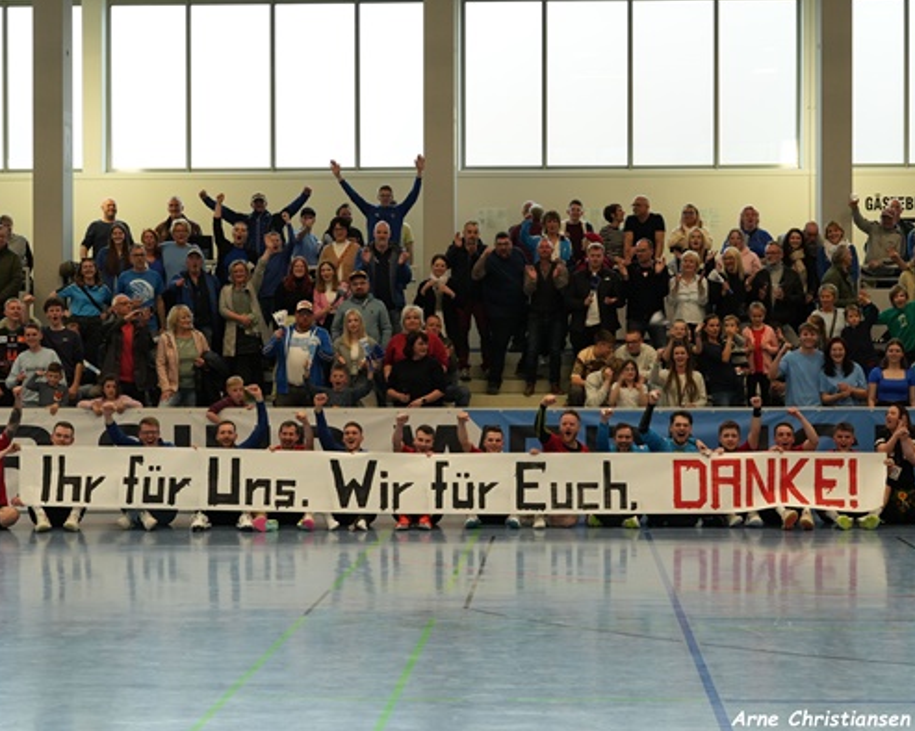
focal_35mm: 80
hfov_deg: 23.9
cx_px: 440
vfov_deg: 19.2
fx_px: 2166
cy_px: 364
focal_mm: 70
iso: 3200
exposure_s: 1/80
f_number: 10
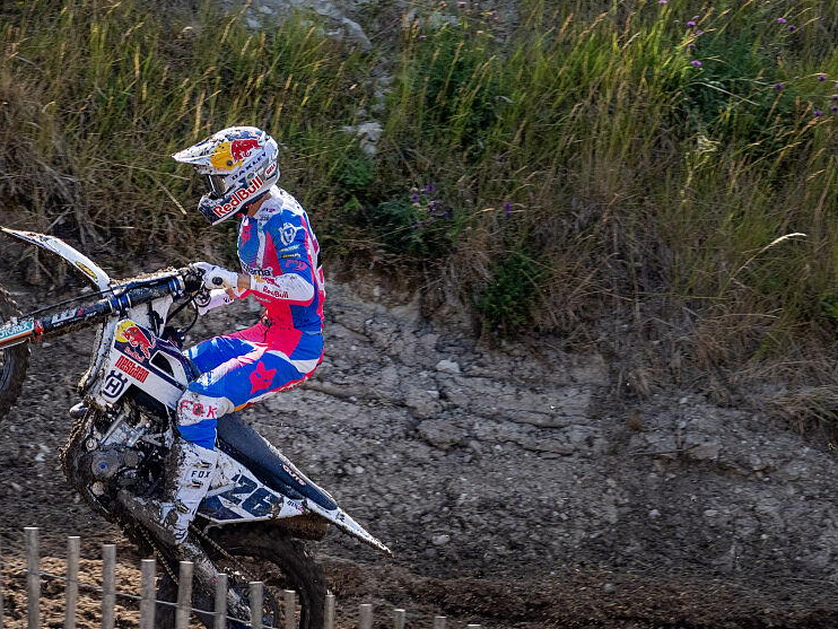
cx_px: 247
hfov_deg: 2.9
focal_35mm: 691
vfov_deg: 2.2
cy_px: 443
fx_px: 16733
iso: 200
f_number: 4.5
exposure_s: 1/1250
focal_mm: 300
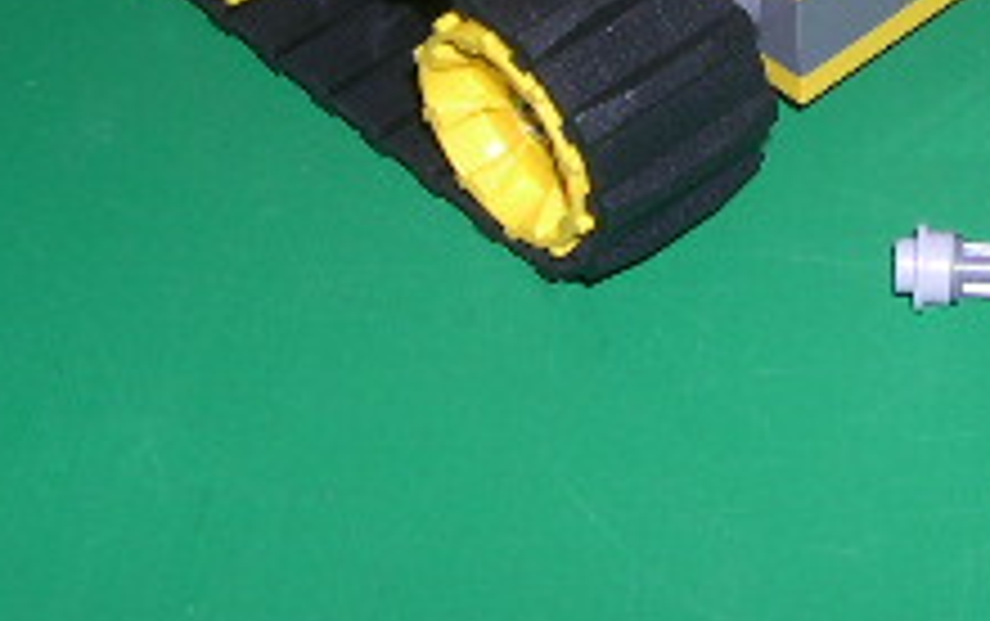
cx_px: 986
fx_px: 3160
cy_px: -279
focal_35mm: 117
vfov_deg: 10.9
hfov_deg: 17.4
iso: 100
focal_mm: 8
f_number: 7.6
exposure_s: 1/60
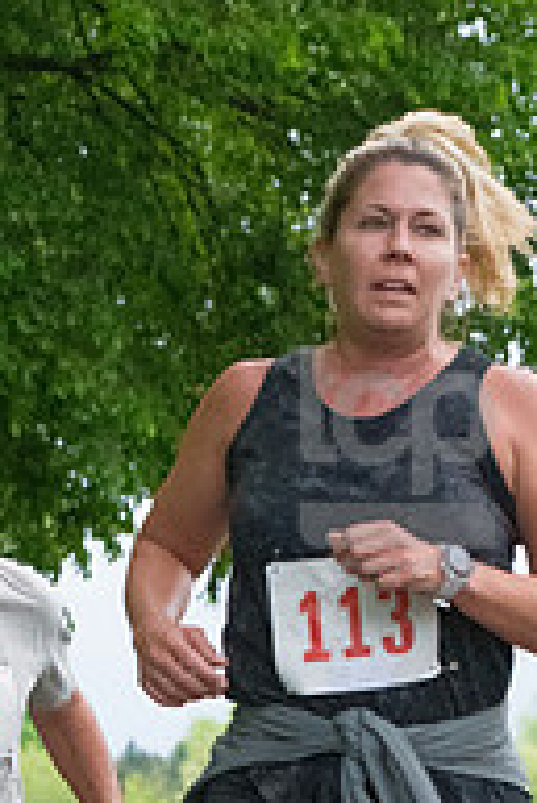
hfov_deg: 4.3
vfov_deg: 6.4
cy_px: 903
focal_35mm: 321
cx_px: -60
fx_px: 7169
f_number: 5.6
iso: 6400
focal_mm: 92
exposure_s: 1/1250
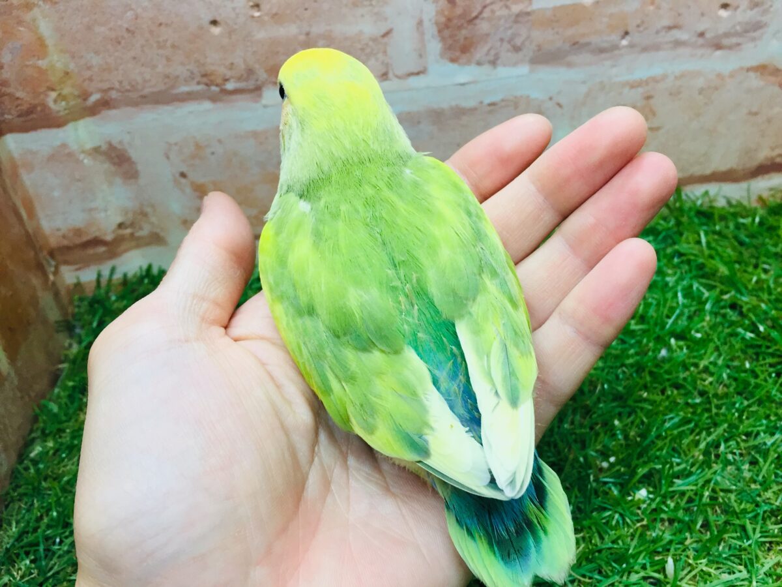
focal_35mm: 29
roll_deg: +6.4
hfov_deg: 61.7
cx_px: 391
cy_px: 294
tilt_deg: -35.6
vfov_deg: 48.2
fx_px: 655
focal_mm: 4.15
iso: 40
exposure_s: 1/30
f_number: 2.2
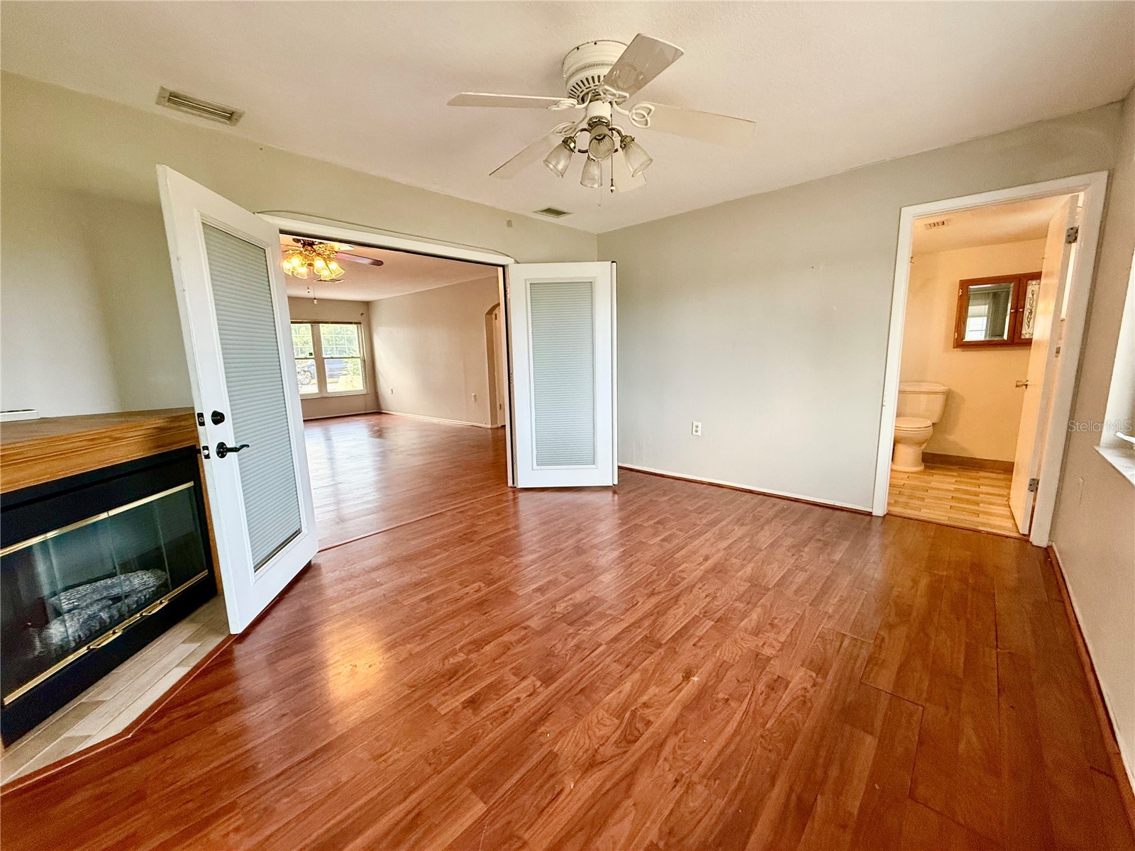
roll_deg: +0.1
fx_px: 459
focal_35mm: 14
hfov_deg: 102.1
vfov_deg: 85.7
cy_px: 426
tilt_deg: -6.4
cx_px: 568
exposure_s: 1/120
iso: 250
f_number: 2.2
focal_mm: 2.22
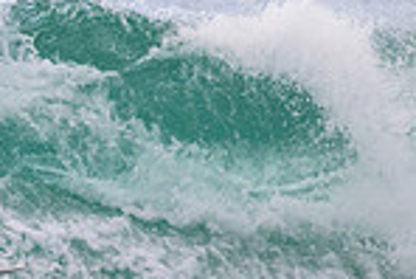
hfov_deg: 0.7
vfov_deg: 0.4
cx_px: -337
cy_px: 120
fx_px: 36192
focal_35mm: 3129
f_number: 13
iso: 2500
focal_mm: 800
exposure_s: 1/2000
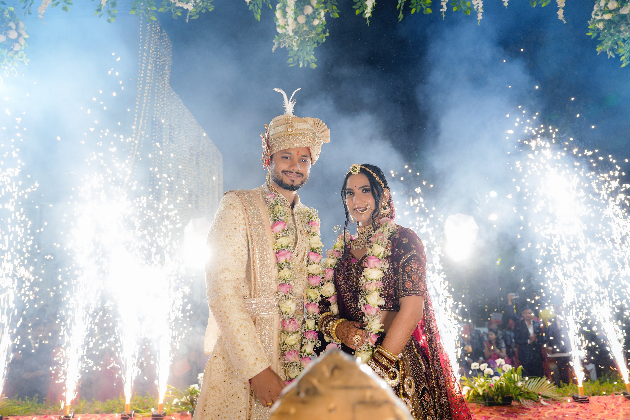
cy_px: 210
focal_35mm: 24
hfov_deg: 73.7
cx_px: 315
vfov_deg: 53.1
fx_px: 420
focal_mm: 24
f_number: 2.8
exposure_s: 1/160
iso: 800
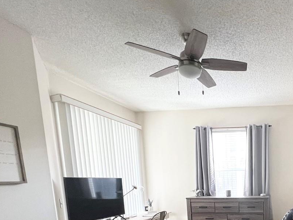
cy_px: 216
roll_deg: +0.8
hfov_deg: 58.3
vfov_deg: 45.5
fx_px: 220
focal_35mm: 26
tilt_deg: -9.1
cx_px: 260
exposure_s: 1/60
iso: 400
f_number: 1.8
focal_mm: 1.57
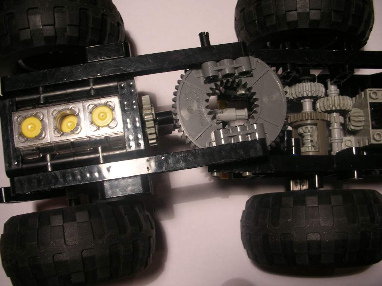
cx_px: 191
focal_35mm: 35
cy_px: 143
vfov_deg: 40.7
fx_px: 386
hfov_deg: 52.6
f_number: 3
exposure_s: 1/15.4
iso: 50
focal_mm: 5.8
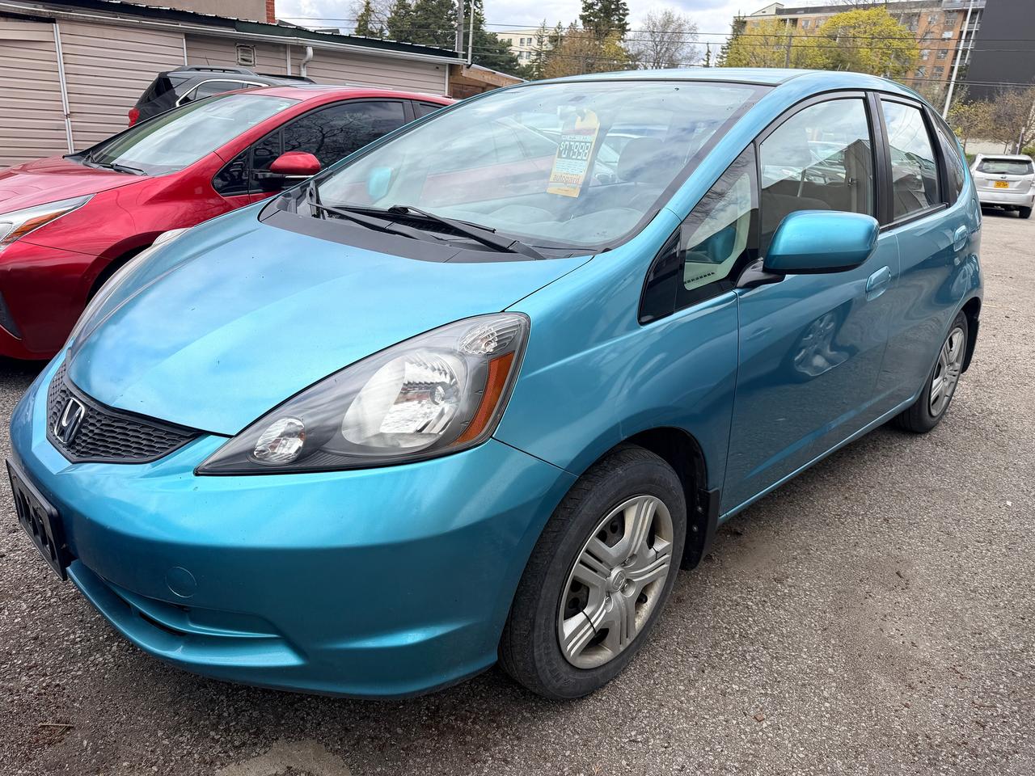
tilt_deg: -20.4
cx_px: 518
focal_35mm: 24
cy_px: 388
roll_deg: -4.0
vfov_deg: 56.8
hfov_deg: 71.6
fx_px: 718
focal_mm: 6.76
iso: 80
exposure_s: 1/3145
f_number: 1.78
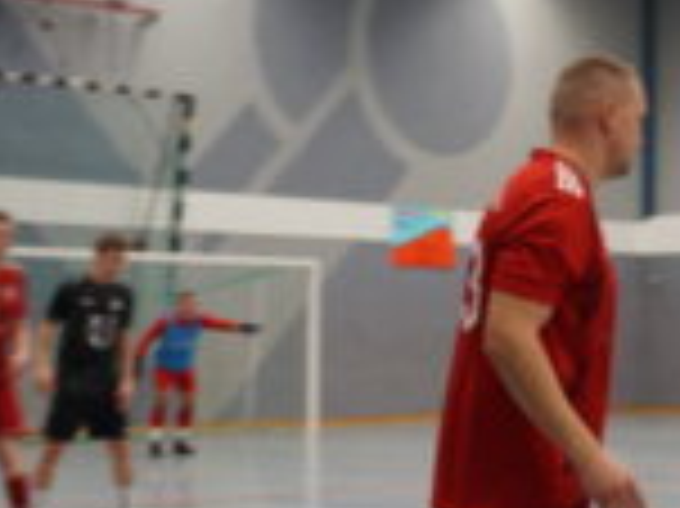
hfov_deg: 23.1
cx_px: 513
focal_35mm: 84
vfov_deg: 17.5
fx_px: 1649
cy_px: 283
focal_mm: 22
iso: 500
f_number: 4
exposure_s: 1/60
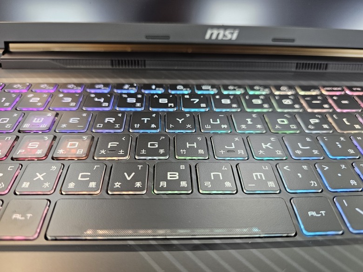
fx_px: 241
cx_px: 182
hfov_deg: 73.9
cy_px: 136
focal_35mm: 23
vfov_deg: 58.9
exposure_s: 1/120
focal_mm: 6.3
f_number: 1.7
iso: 320
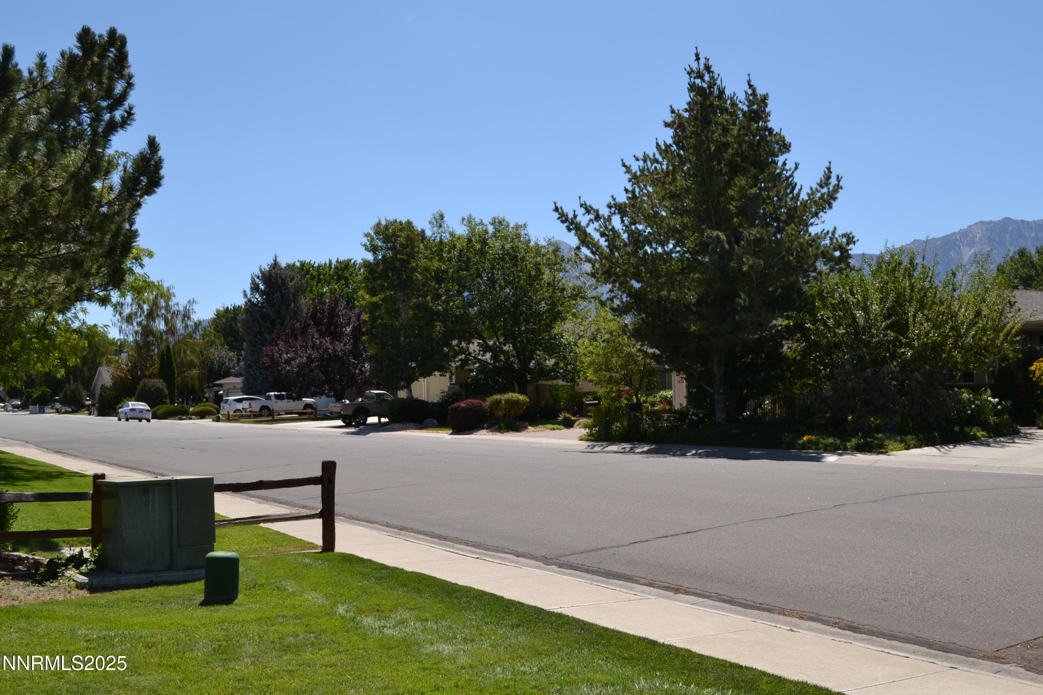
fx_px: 1043
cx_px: 522
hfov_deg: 53.1
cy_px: 348
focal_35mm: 36
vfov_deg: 36.9
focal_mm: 24
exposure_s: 1/200
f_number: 9
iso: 100
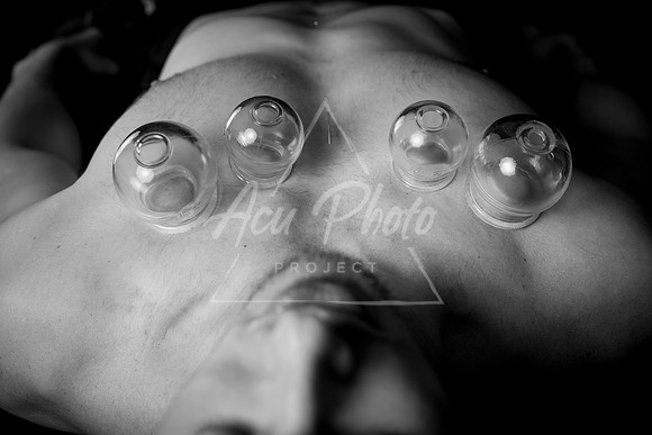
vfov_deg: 27.0
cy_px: 218
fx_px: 906
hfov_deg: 39.6
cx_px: 326
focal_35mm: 50
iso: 800
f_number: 5
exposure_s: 1/200
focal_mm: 50
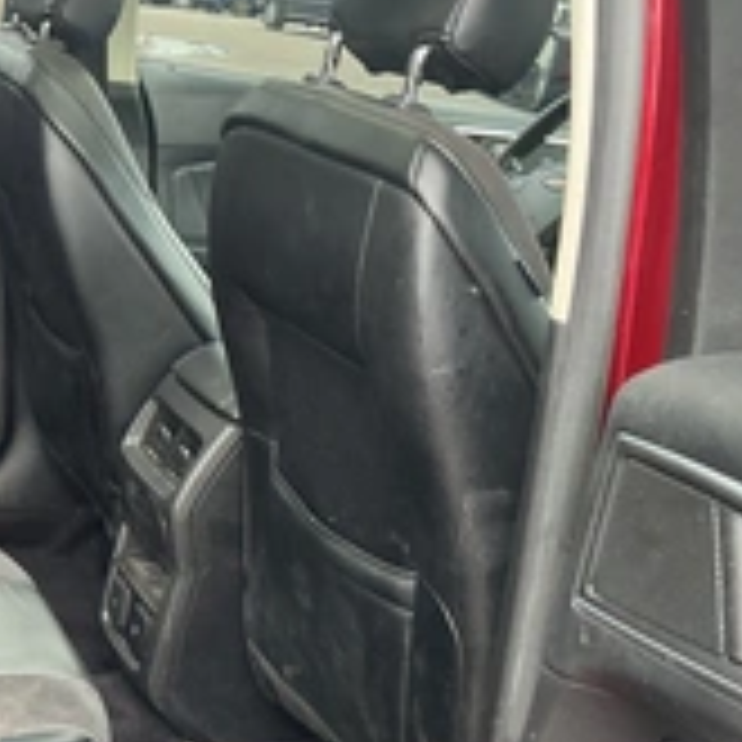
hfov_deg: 26.5
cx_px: -58
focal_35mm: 60
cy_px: 477
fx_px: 1455
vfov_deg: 28.5
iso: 64
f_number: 1.8
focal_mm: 3
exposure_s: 1/72
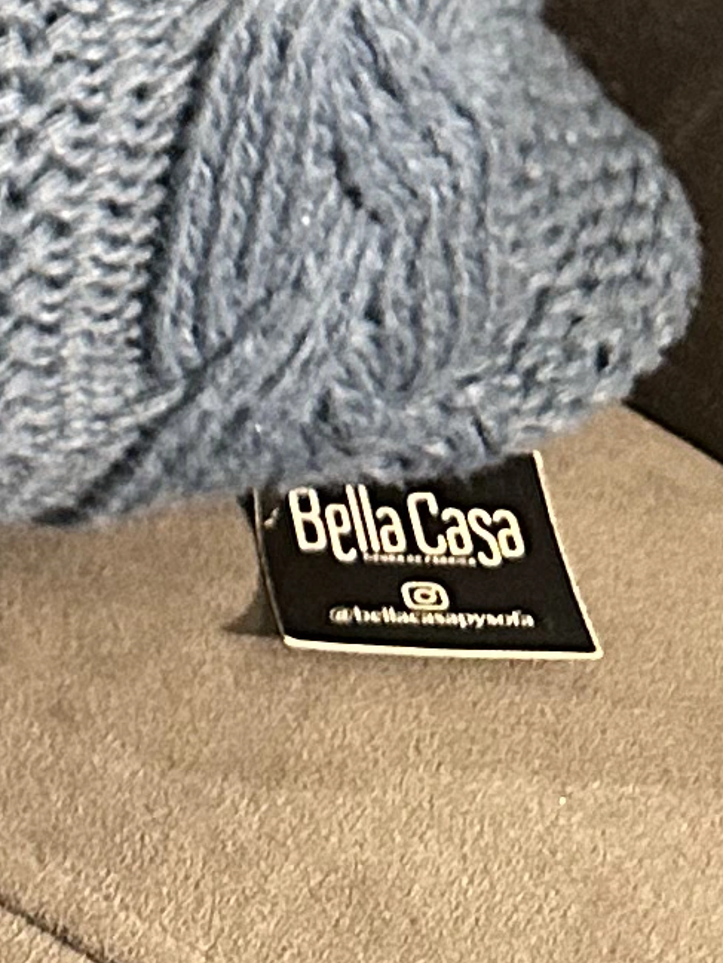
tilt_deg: -25.8
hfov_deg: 8.9
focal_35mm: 149
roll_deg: -1.6
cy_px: -1557
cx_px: -1082
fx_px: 4148
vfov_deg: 10.7
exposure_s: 1/50
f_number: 1.78
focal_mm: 6.86
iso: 320
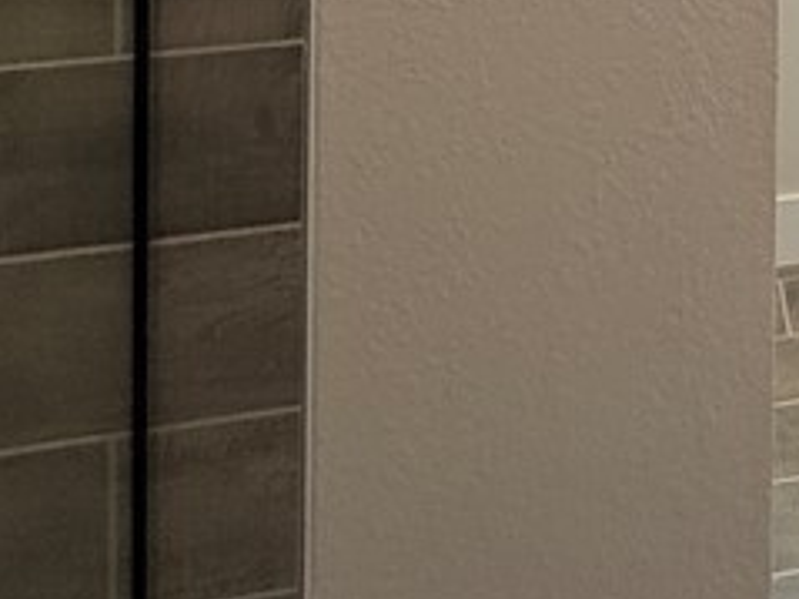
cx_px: 1003
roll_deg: -1.1
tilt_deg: -1.1
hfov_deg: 27.5
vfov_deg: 18.5
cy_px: -505
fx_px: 1384
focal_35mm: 60
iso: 50
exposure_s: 1/120
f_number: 2.2
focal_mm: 2.22
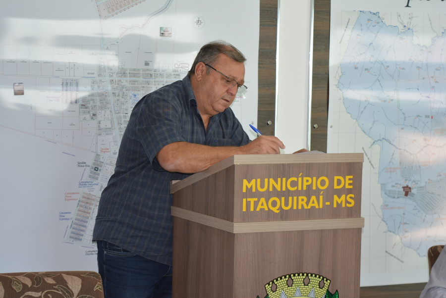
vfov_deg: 16.6
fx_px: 1023
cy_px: 149
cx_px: 223
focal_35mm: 82
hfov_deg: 24.6
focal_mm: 55
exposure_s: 1/80
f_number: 5.6
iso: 400
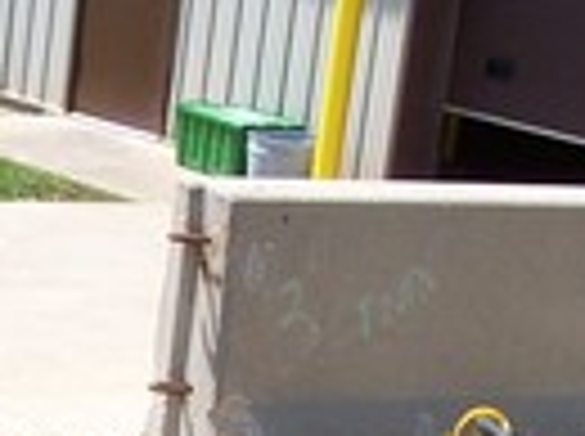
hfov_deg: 13.4
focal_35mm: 147
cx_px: 72
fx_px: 2480
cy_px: 832
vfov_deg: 9.5
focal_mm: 6
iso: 80
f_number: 4
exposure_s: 1/350
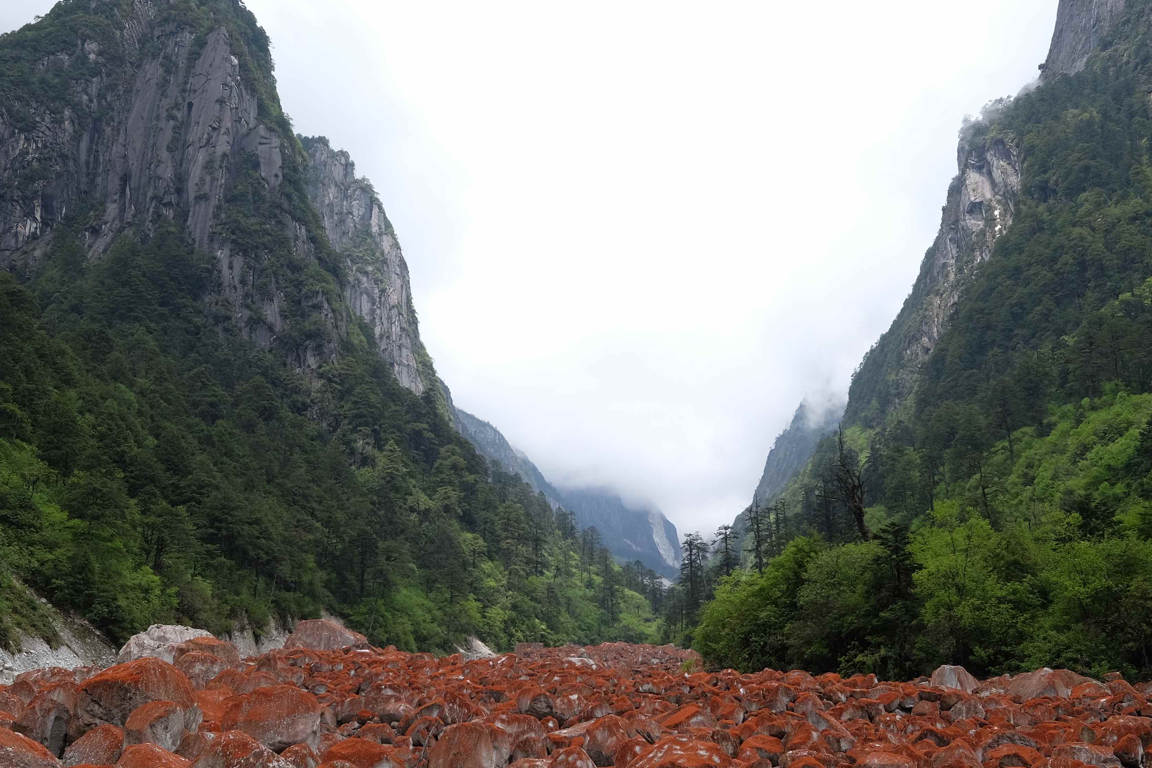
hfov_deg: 44.5
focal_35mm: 44
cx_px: 529
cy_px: 407
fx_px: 1408
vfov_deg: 30.5
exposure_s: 1/420
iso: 200
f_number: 6.4
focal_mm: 20
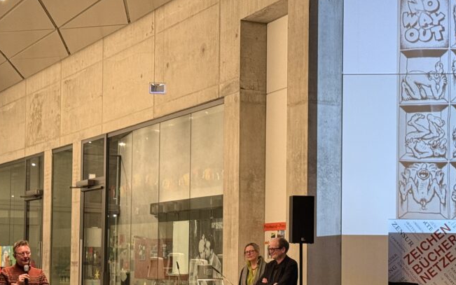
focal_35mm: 80
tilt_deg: +2.7
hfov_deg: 25.8
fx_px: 994
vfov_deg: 16.2
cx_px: 227
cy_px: 219
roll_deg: -0.3
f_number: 1.78
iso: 250
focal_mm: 6.76
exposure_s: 1/40
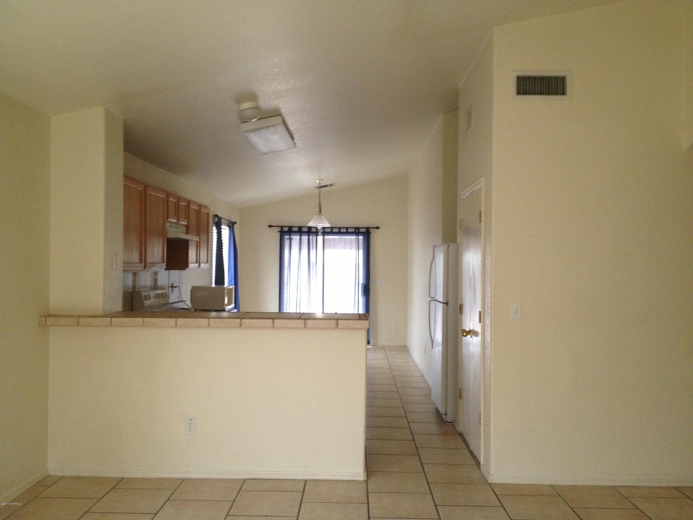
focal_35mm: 35
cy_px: 260
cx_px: 346
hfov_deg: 52.6
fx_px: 701
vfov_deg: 40.7
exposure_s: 1/20
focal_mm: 4.28
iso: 160
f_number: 2.4
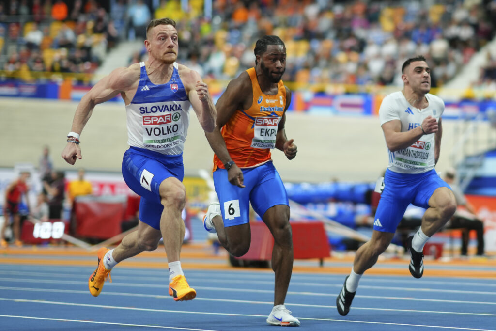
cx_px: 248
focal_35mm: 85
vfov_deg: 16.1
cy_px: 166
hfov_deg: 23.9
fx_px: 1171
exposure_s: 1/1600
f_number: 1.4
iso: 640
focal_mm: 85
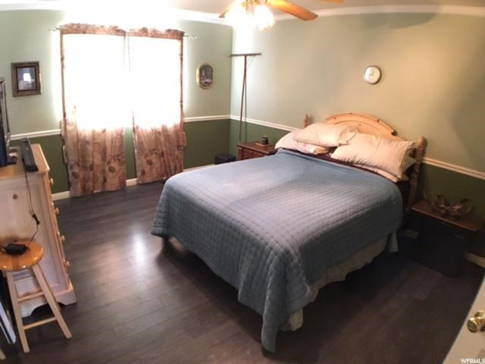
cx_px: 242
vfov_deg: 48.2
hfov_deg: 61.7
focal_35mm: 29
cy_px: 182
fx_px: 406
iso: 200
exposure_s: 1/15
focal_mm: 4.15
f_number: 2.2
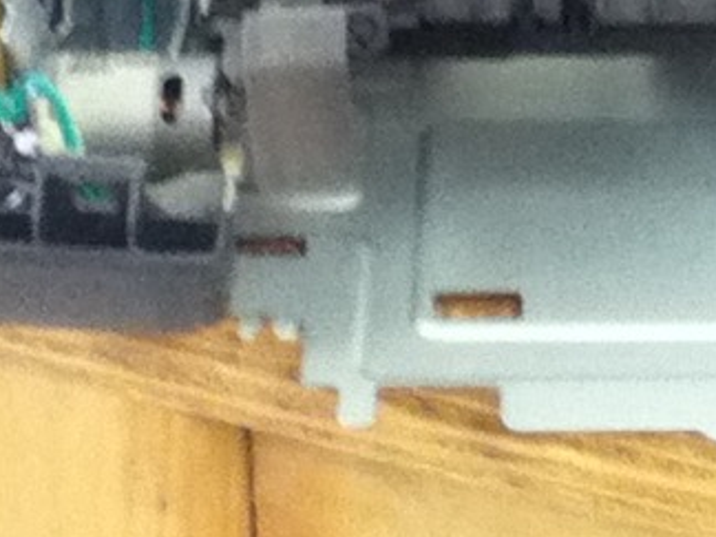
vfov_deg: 16.3
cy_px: 1
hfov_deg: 20.7
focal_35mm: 89
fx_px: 1841
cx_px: 835
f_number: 2.4
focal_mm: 3.85
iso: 250
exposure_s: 1/30
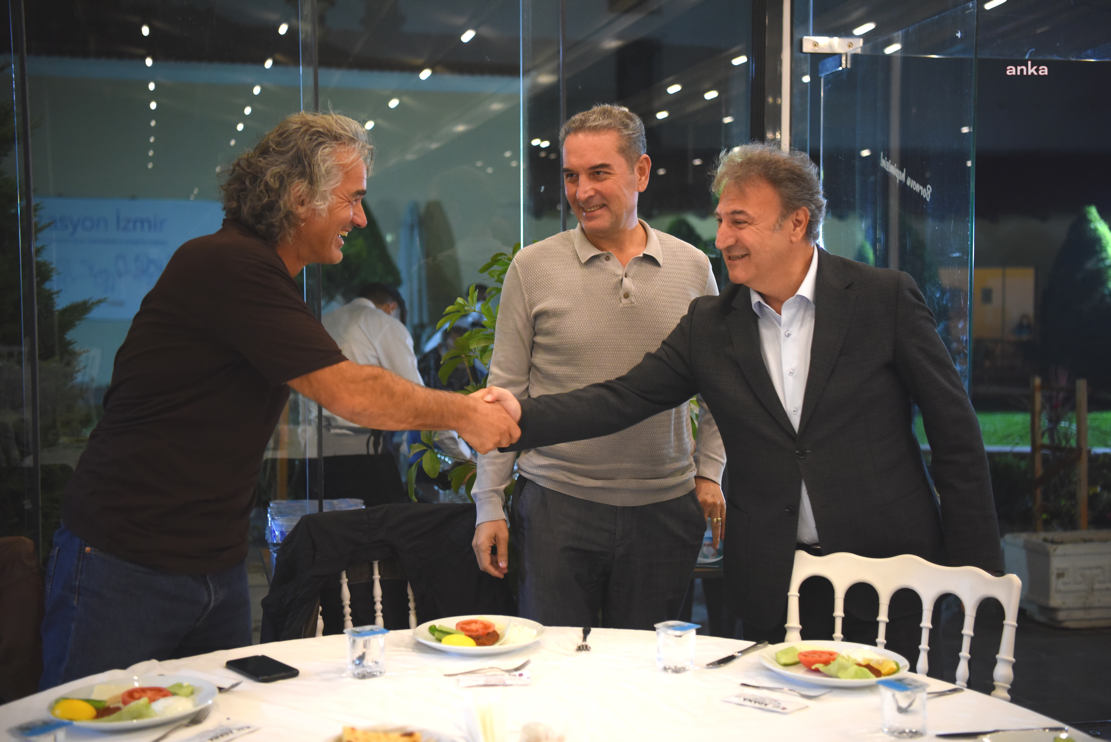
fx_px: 1389
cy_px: 371
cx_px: 556
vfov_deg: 29.9
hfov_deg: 43.6
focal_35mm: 45
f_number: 2.8
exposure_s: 1/125
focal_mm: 45
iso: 2500
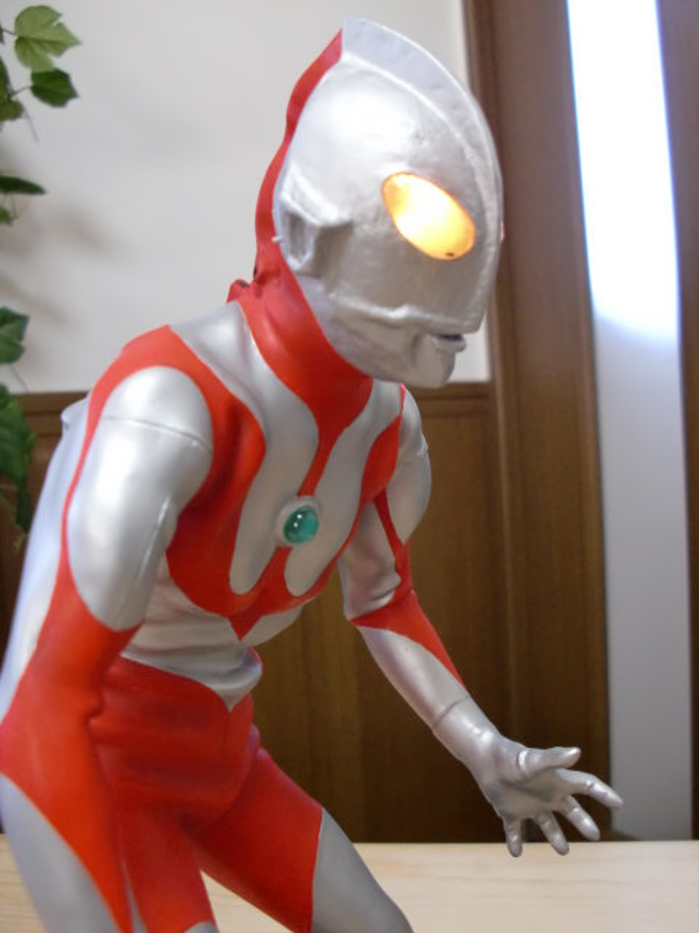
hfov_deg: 39.7
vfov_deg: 51.4
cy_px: 466
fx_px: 969
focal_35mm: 36
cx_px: 350
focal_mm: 6.3
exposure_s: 1/40
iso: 400
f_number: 2.8
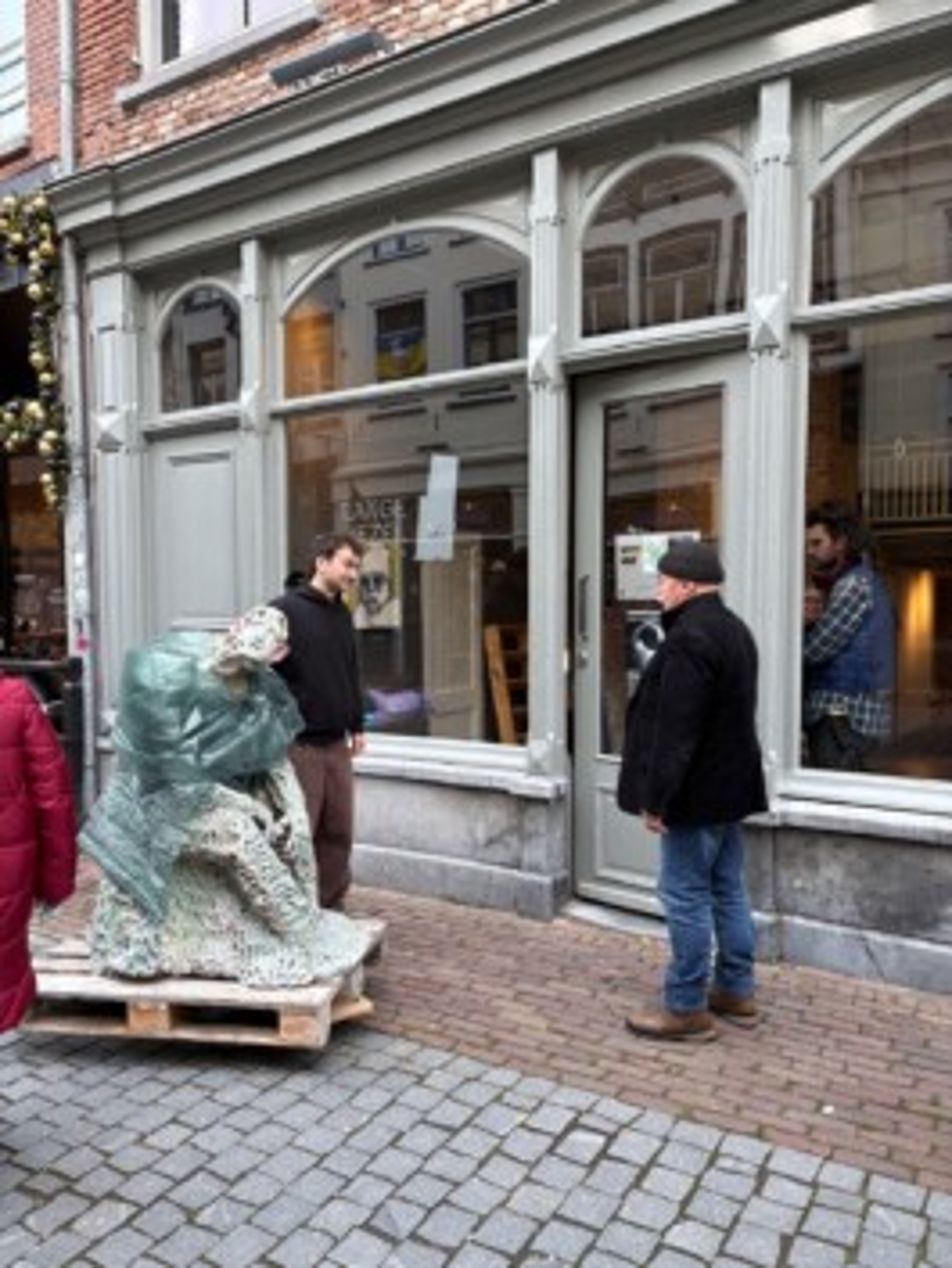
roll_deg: +1.2
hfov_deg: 53.1
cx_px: 476
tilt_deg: -3.0
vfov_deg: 67.3
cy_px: 634
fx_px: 953
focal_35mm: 26
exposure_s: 1/122
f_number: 1.6
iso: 64
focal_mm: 5.96
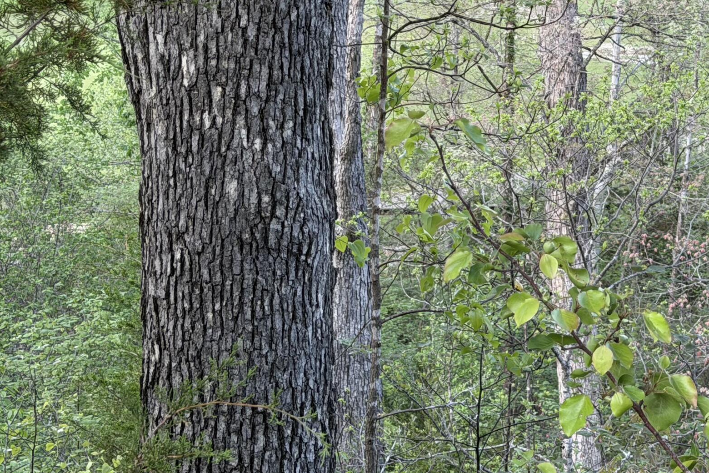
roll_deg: +1.1
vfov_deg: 14.1
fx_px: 1891
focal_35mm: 96
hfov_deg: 20.9
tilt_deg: -5.1
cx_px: 594
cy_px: 74
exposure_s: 1/466
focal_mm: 6.76
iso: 80
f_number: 1.78
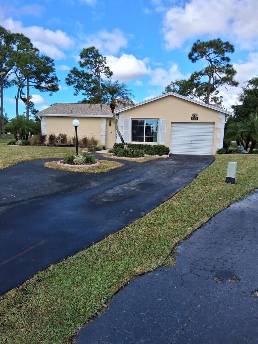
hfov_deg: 53.1
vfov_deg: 67.3
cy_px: 172
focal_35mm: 26
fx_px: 258
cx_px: 129
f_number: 1.8
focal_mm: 3.98
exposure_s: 1/427
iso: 25
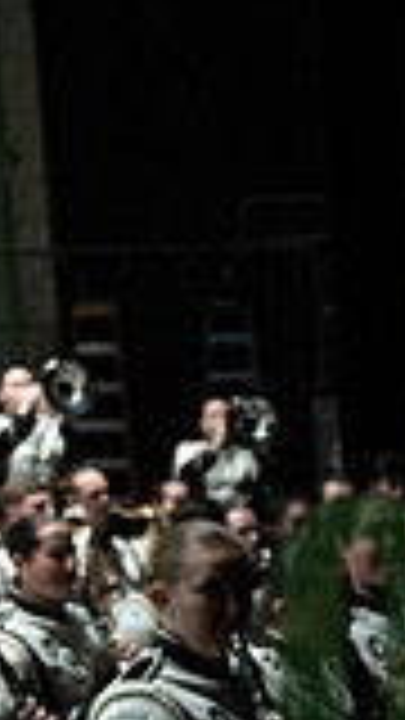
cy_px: 709
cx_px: 621
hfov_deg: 12.6
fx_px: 1737
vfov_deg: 22.6
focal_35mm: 91
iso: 8000
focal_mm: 24
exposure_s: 1/500
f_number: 2.8
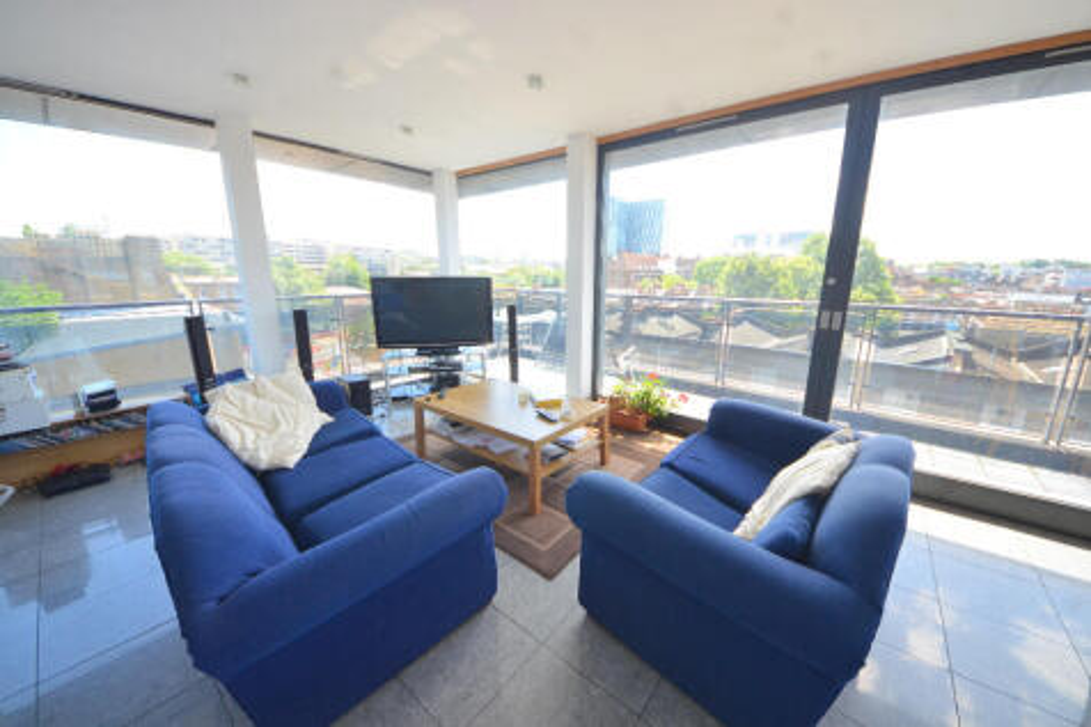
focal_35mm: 12
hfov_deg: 112.6
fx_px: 364
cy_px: 364
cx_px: 546
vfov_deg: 90.0
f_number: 7.1
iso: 400
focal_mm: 8
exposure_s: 1/60
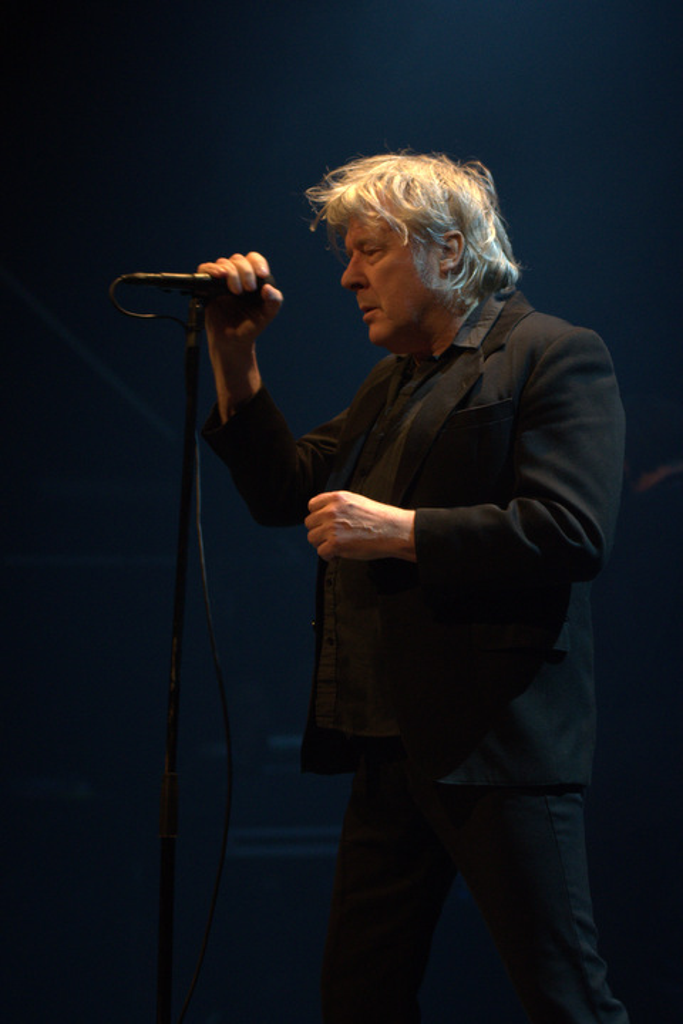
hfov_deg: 13.0
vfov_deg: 19.5
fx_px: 2988
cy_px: 512
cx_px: 342
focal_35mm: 105
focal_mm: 70
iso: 1000
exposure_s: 1/125
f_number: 2.8
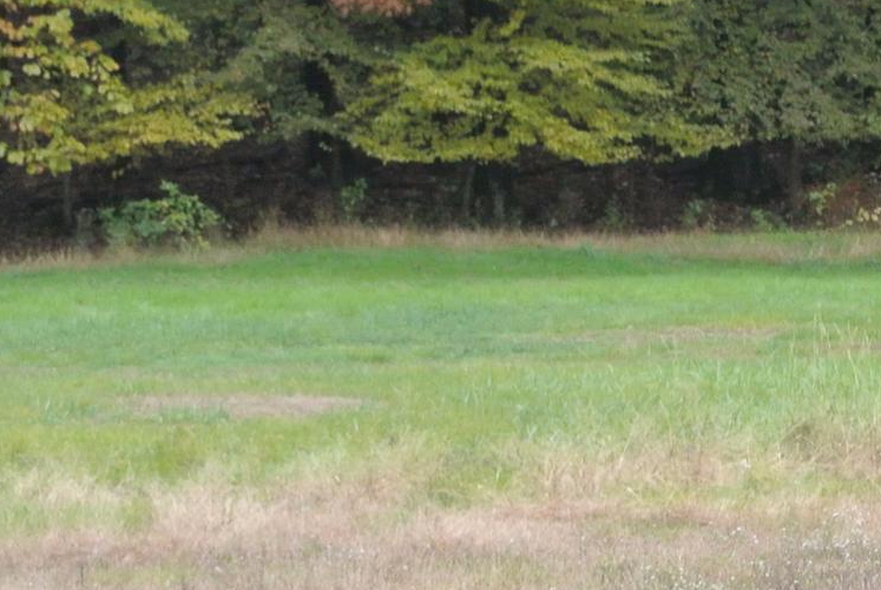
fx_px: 5439
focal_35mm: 222
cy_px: 382
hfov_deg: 9.1
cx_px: 1152
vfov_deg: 6.2
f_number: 5.6
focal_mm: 30
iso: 500
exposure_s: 1/60
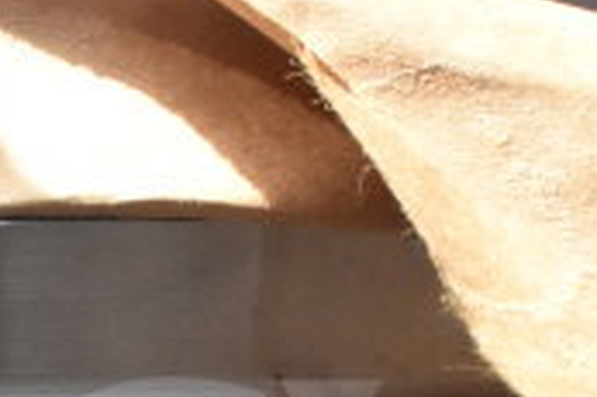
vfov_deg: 12.1
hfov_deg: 19.0
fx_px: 1756
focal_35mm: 106
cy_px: 654
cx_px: 69
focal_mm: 20
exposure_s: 1/1000
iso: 6400
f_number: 20
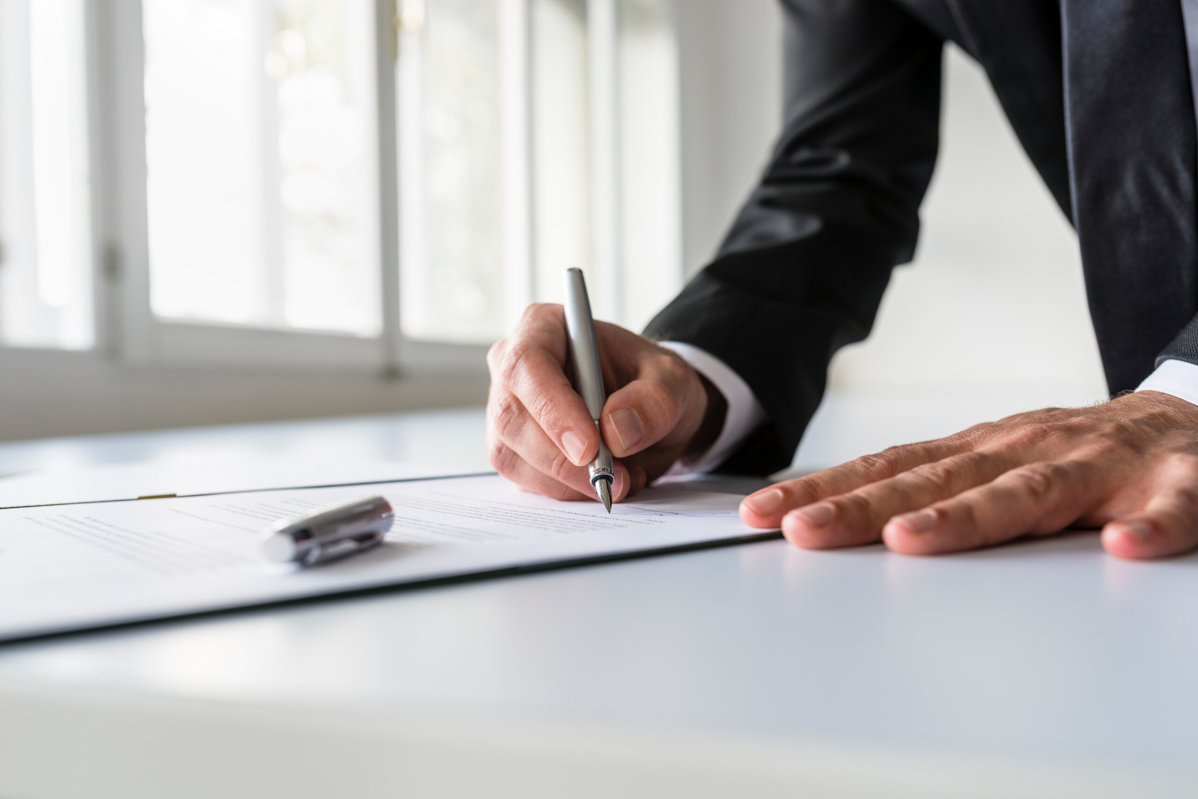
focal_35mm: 35
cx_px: 599
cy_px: 400
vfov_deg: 37.9
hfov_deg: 54.4
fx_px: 1165
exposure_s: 1/25
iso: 125
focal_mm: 35
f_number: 4
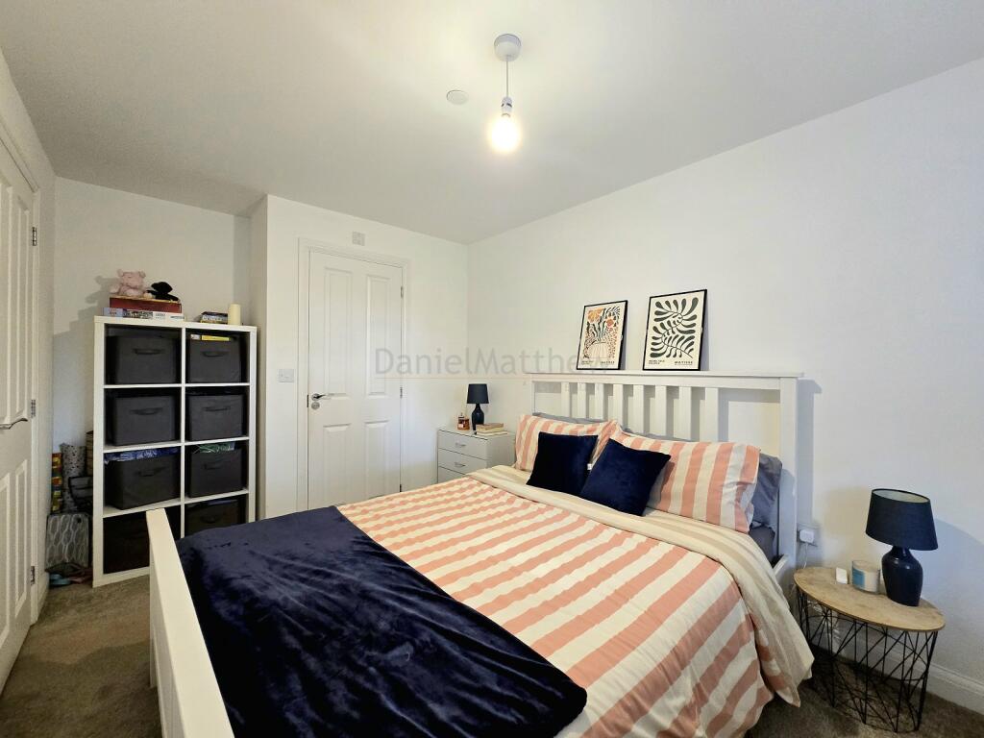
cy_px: 369
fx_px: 370
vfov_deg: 89.9
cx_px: 492
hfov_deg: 106.2
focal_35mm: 13
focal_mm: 2.2
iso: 320
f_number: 2.2
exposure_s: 1/60.2
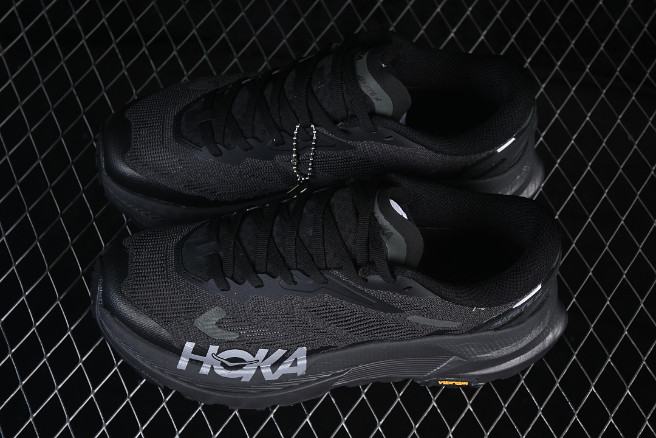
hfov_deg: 27.0
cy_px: 219
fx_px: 1367
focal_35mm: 75
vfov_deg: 18.2
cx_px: 328
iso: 160
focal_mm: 50
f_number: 6.3
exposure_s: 1/50
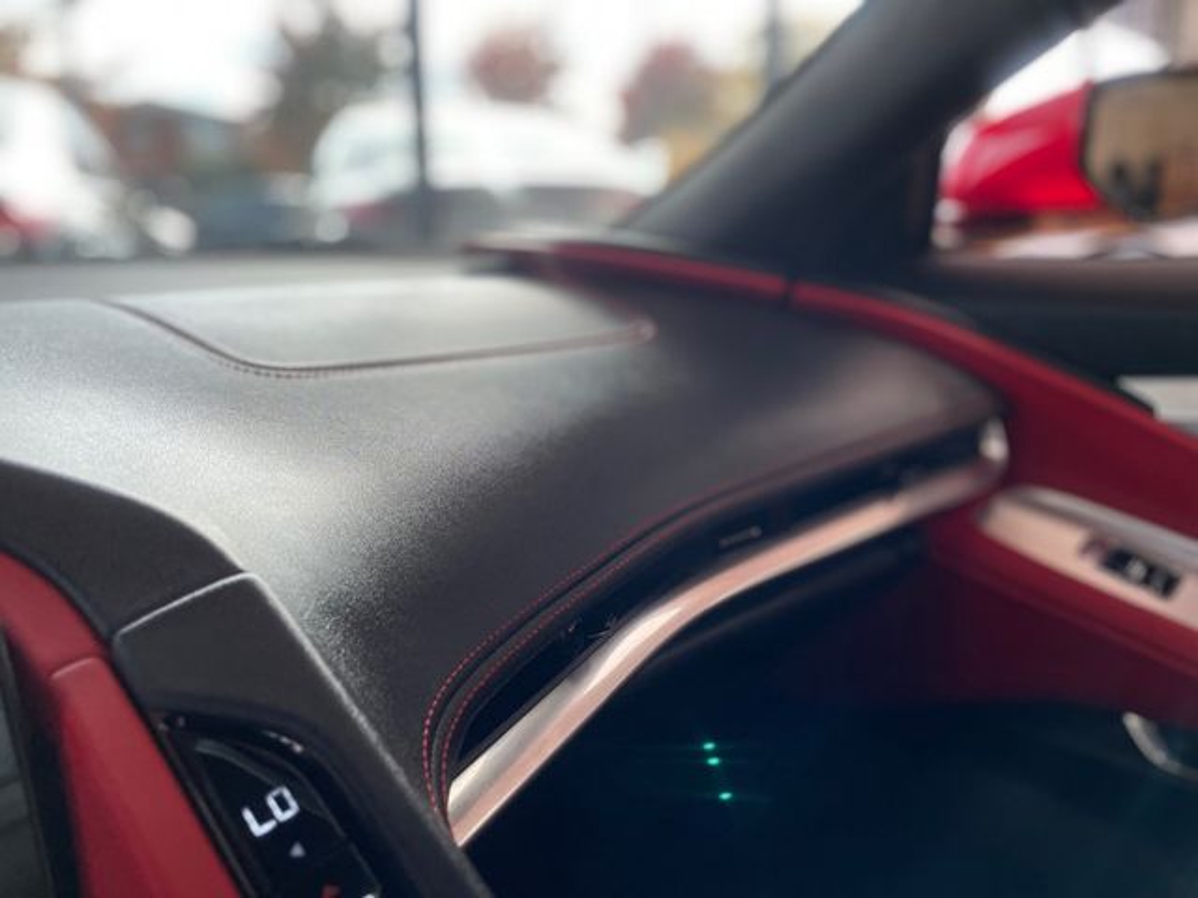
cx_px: 599
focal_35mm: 26
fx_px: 900
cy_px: 449
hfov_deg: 67.3
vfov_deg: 53.1
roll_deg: +0.8
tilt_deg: -13.5
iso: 50
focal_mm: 4.2
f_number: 1.6
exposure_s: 1/389
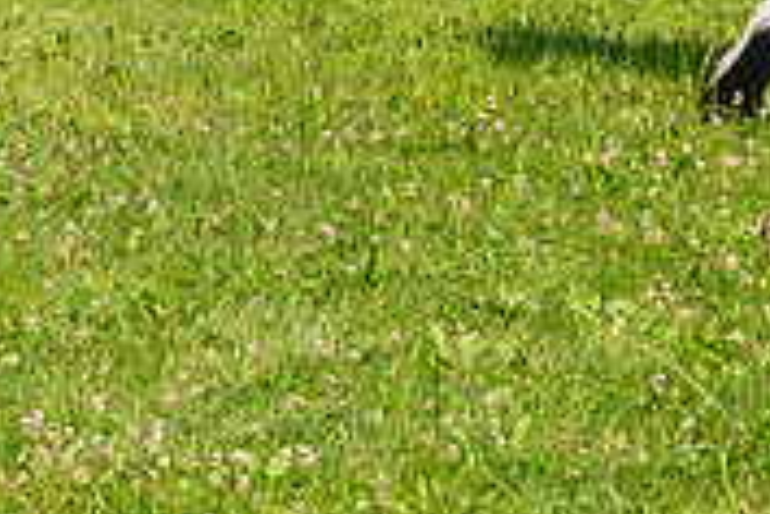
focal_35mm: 384
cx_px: 400
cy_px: -248
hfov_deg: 5.4
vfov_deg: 3.6
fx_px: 8213
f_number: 5.6
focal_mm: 78
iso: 200
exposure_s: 1/800
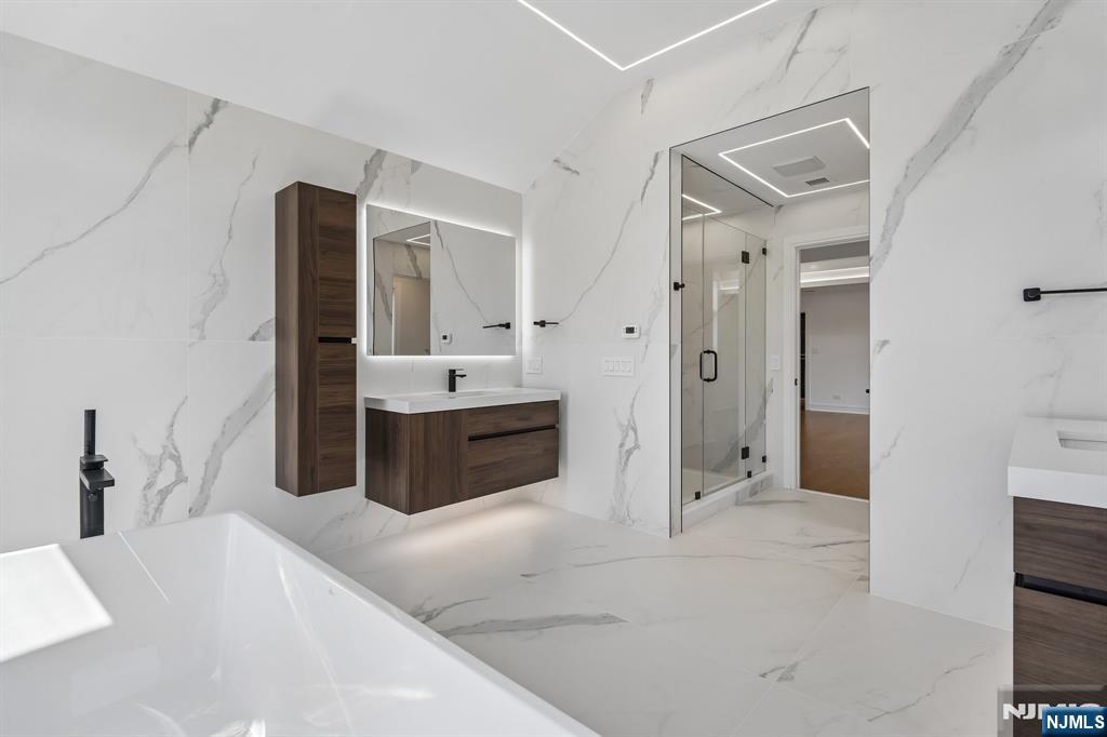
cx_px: 554
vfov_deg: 73.7
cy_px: 368
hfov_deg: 96.8
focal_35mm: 16
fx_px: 492
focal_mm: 16
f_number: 8
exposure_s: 1/80
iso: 400
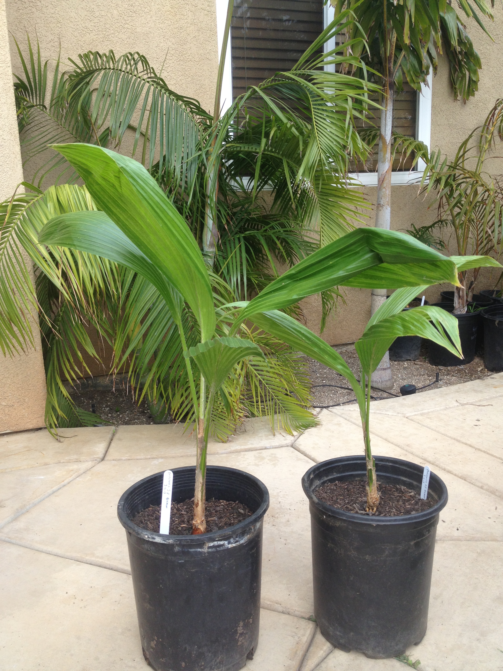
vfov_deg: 52.6
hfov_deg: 40.7
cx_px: 252
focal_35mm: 35
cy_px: 336
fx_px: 678
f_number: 2.4
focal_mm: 4.28
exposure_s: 1/177
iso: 50
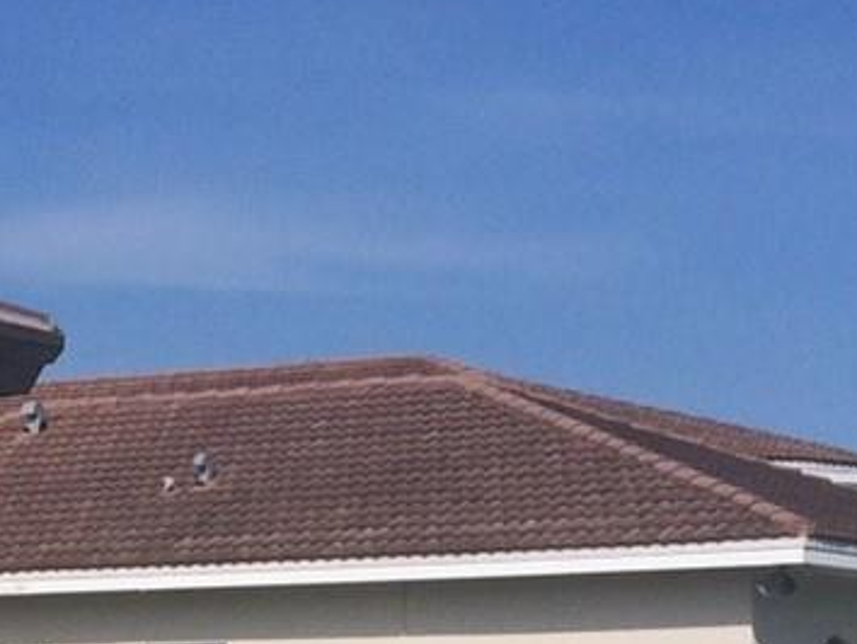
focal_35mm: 131
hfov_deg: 14.8
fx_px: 3245
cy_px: 988
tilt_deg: -6.3
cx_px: 0
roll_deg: +0.2
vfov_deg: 10.9
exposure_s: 1/5882
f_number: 2.2
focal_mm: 4.15
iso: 40
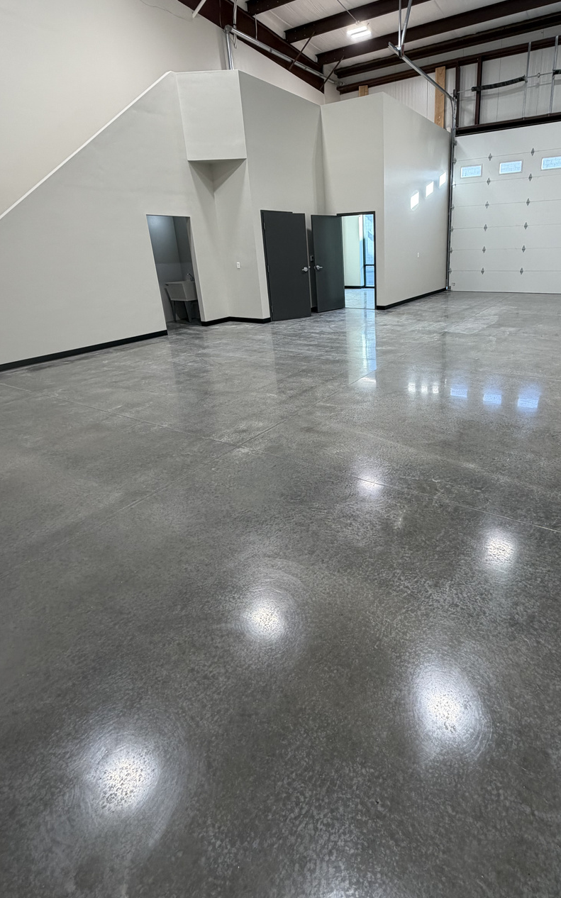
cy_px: 399
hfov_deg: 63.9
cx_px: 356
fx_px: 440
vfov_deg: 90.7
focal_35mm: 18
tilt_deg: -20.3
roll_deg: +1.8
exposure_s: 1/120
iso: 100
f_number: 2.2
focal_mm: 2.22
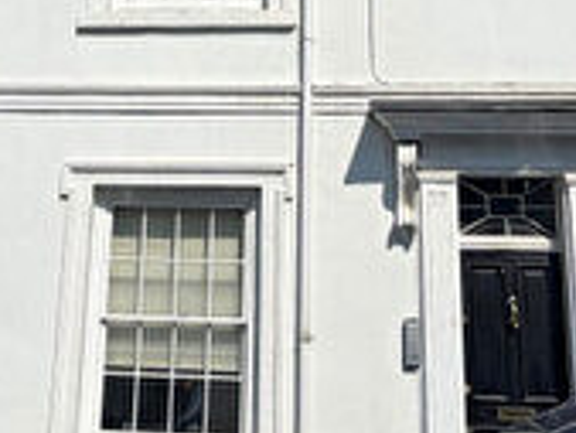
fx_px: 966
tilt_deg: +17.4
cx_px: 276
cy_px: -60
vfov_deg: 23.5
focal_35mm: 58
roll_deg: -1.6
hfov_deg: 33.2
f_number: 2.2
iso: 20
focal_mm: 2.22
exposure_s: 1/2320
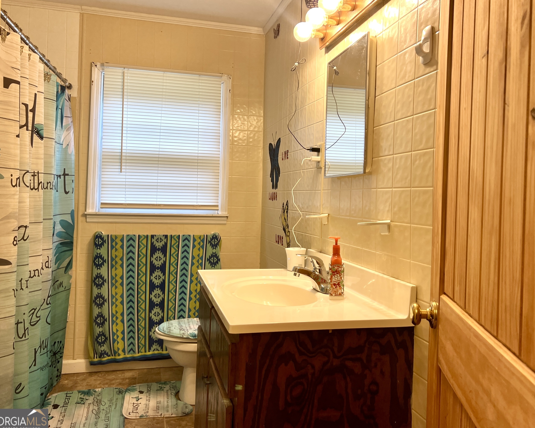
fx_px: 443
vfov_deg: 51.5
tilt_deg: -2.3
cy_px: 209
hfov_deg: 62.2
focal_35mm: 28
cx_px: 277
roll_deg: -2.2
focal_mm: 5.7
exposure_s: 1/120
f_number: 1.5
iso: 100
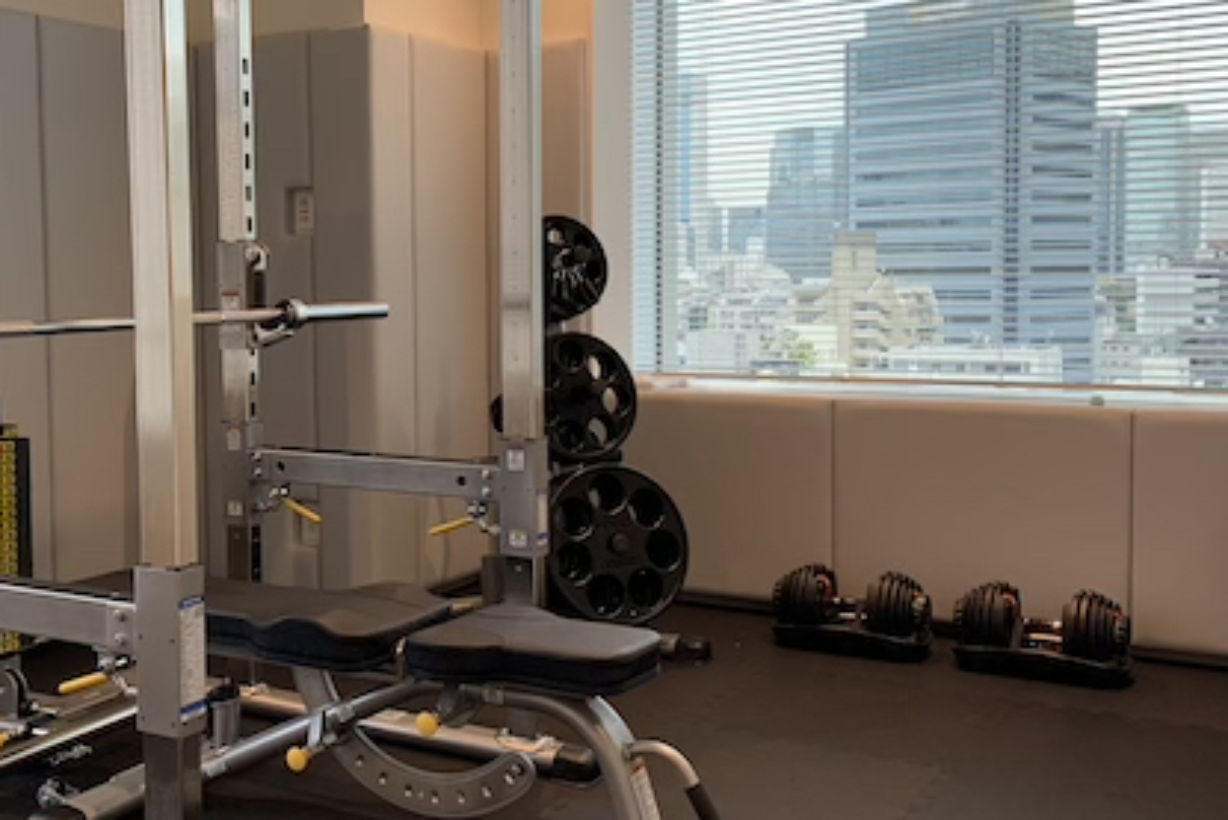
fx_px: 1467
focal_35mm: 43
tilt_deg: -3.4
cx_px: 370
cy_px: 372
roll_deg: +0.9
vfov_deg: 31.2
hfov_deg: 44.5
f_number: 1.8
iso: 80
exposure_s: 1/121
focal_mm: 4.25
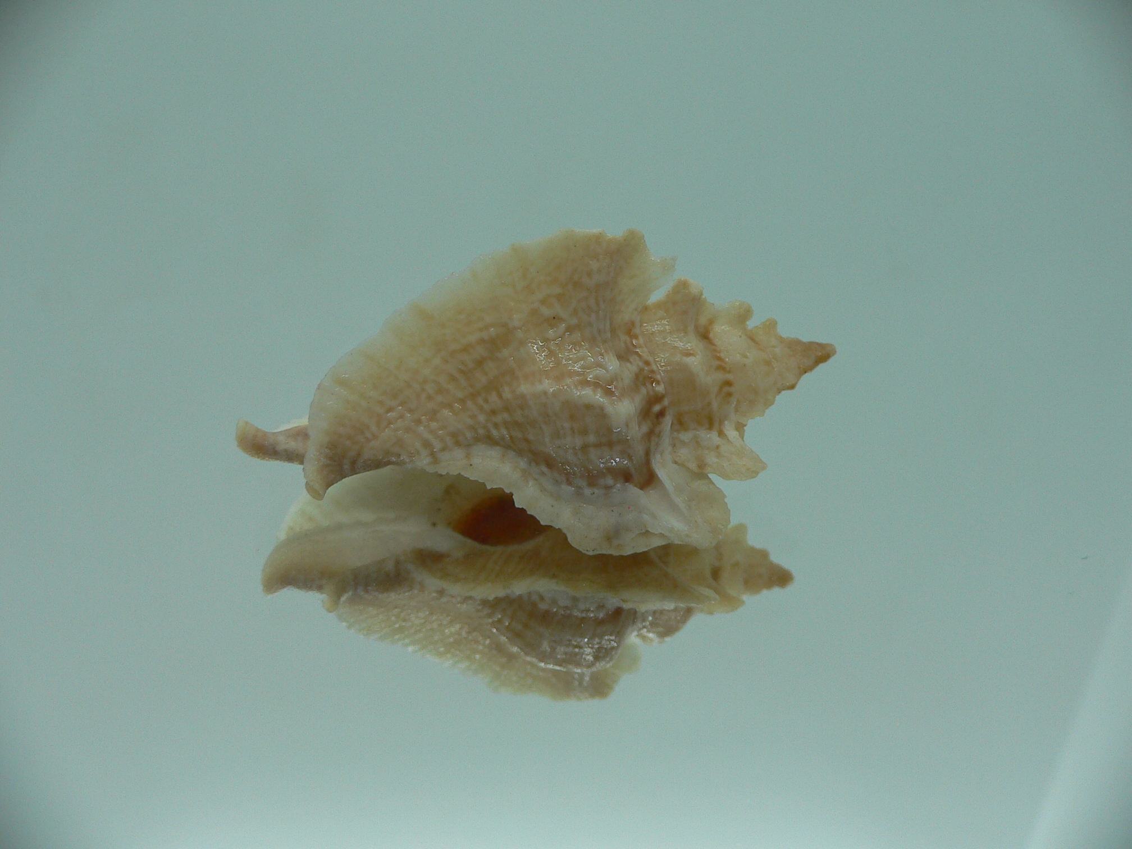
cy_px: 424
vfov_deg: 40.7
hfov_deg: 52.6
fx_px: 1145
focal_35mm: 35
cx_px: 566
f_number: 2.8
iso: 80
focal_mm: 4.6
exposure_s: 1/60
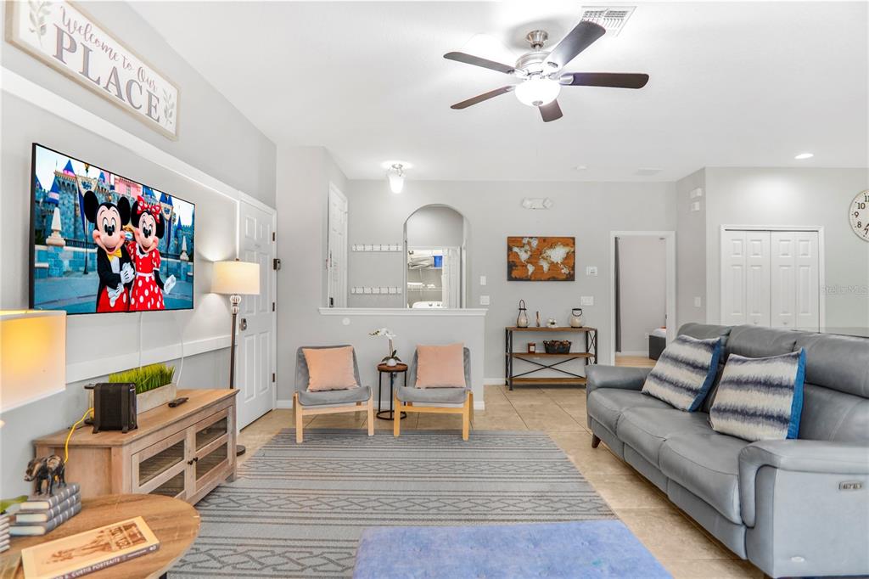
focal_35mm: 18
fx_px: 434
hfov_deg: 90.0
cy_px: 290
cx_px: 434
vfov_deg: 67.3
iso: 100
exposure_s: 1/30
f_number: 2
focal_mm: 12
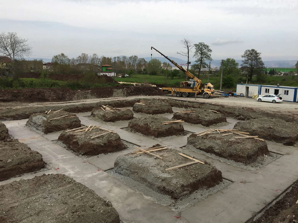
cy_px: 112
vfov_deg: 48.2
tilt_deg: -8.1
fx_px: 250
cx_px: 149
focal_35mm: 29
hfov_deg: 61.7
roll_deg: -1.5
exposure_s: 1/2331
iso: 25
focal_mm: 4.15
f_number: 2.2
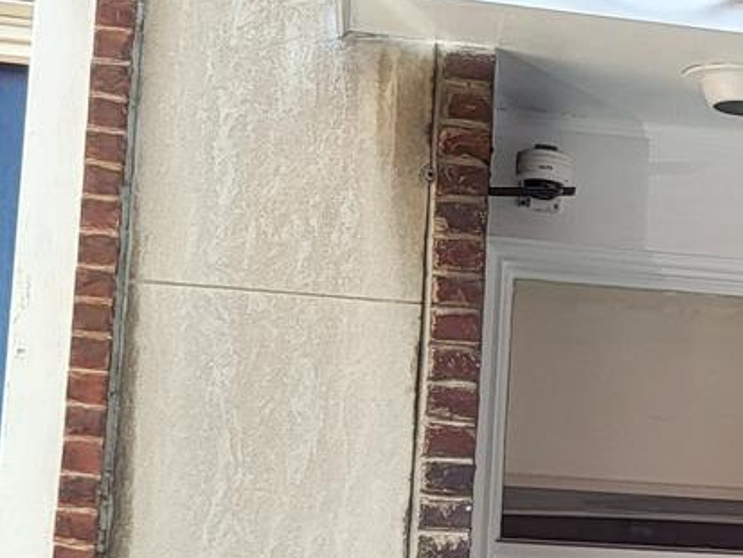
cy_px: 569
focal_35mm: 129
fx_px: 2770
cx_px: 1324
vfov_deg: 11.4
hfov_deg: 13.7
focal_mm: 5.4
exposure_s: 1/208
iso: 40
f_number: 1.8
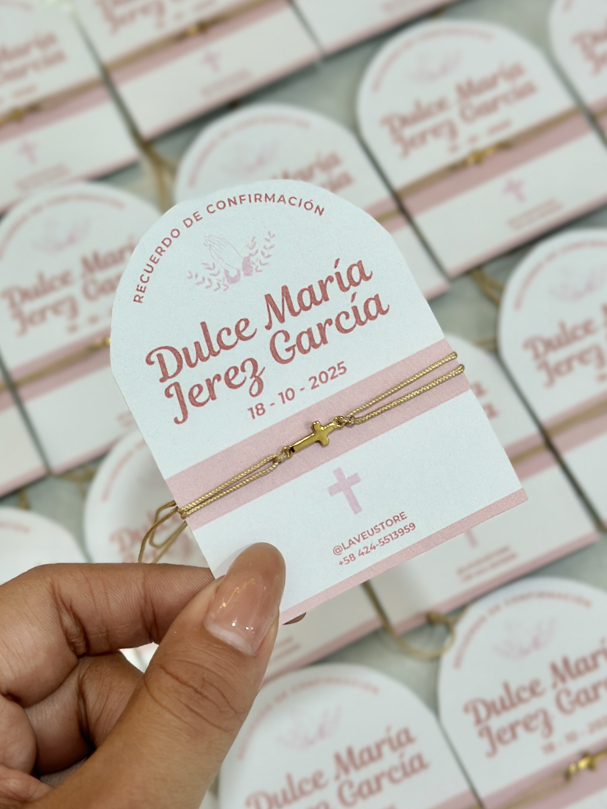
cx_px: 304
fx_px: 1122
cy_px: 404
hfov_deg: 30.3
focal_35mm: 48
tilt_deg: -66.6
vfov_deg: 39.7
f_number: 1.78
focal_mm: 6.86
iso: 80
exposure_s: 1/60
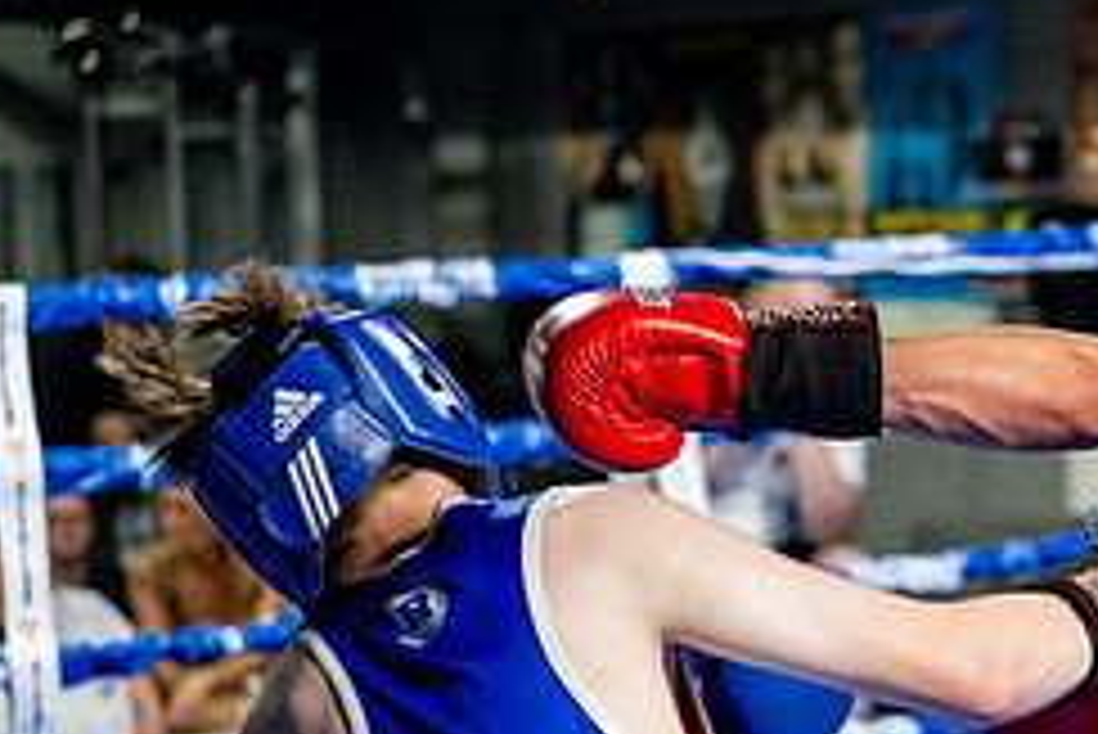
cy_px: 669
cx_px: 1120
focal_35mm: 119
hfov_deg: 16.8
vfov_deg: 11.5
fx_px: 3632
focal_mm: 50
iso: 4000
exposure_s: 1/1000
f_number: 2
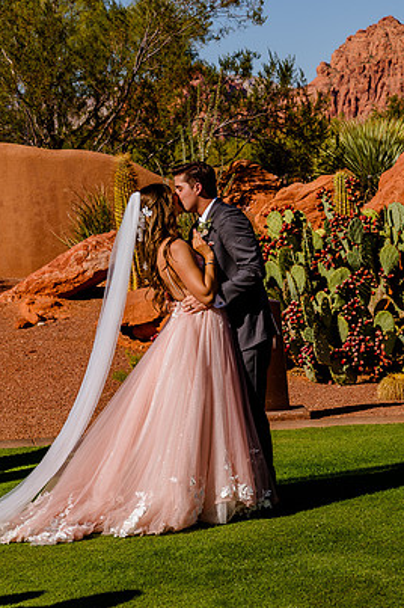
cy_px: 294
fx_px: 1787
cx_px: 219
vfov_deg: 19.3
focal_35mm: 106
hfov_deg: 12.9
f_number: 11
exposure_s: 1/320
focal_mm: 95
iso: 125
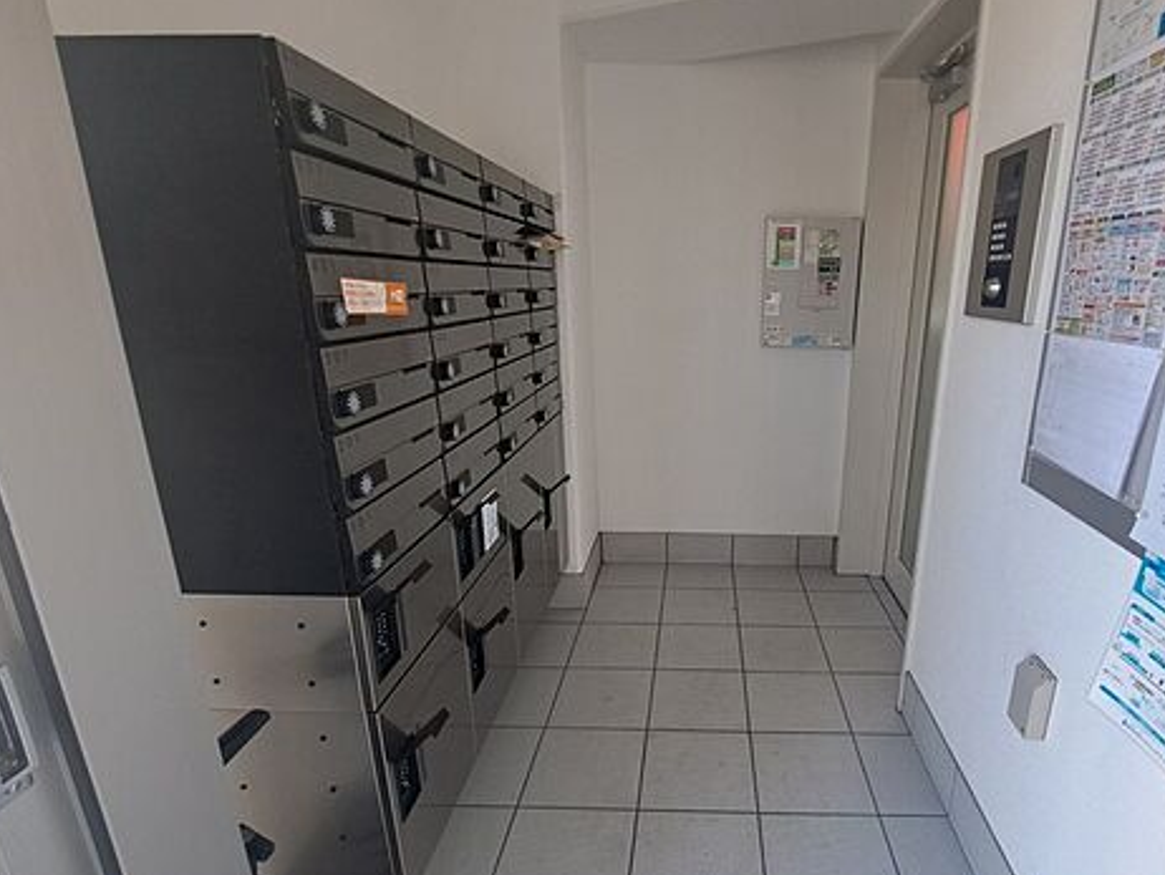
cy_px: 469
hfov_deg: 86.6
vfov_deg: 71.5
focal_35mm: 18
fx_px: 606
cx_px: 698
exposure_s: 1/50
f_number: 2.2
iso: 100
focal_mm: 1.74
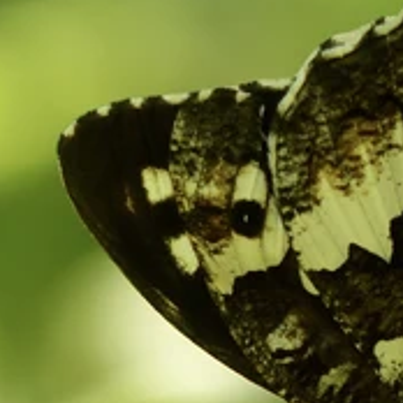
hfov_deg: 0.9
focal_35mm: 1946
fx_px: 25632
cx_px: 313
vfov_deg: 0.9
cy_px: 308
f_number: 3.5
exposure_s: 1/125
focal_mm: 108
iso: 100
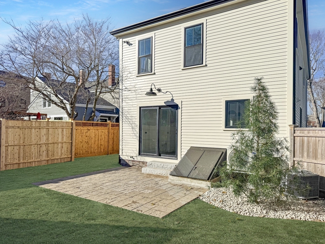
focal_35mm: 24
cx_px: 162
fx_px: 225
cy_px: 122
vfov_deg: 56.8
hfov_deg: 71.6
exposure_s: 1/10417
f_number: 1.78
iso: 80
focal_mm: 6.76
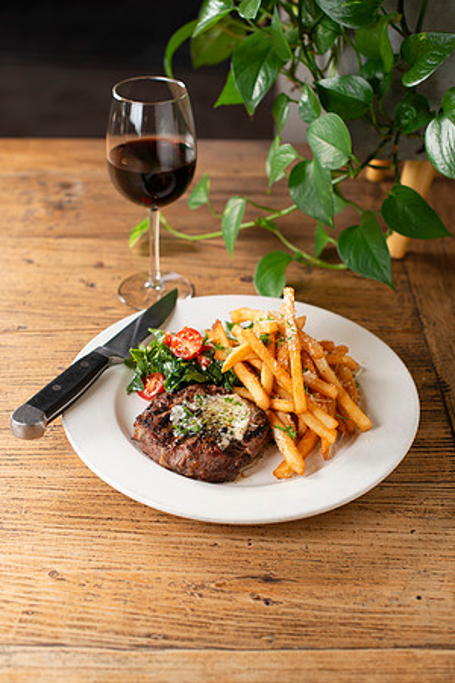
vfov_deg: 39.6
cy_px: 342
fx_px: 948
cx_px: 228
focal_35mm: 50
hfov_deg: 27.0
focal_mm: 50
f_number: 3.5
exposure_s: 1/200
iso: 200
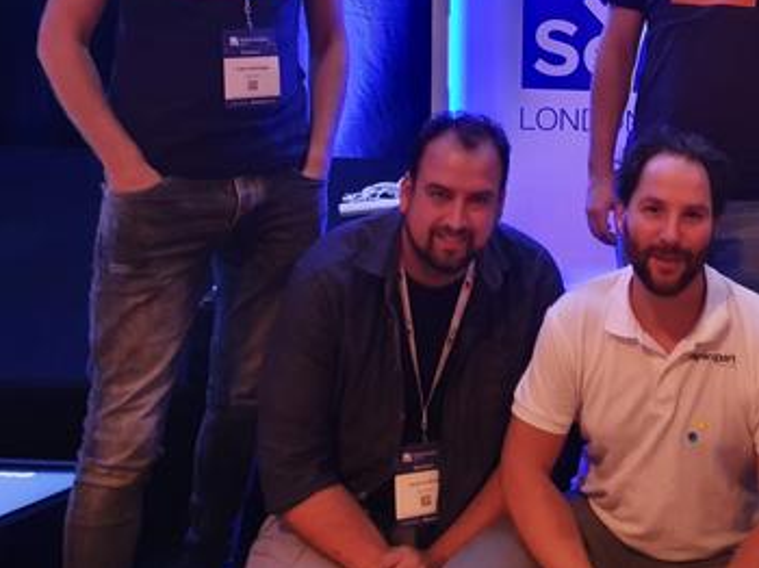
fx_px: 986
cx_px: 619
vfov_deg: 31.0
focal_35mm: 45
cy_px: 82
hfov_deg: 40.2
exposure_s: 1/17
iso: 500
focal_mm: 4.32
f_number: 1.5
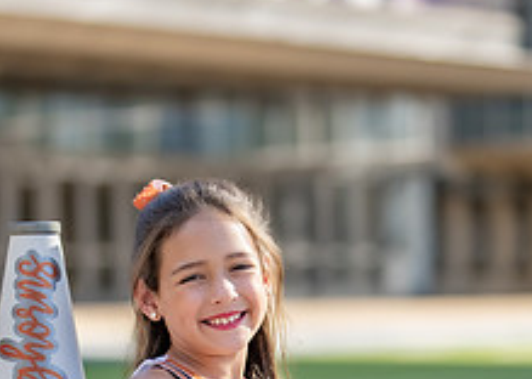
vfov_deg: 8.4
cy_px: 490
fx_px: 2551
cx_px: 296
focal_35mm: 169
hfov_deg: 11.9
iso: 100
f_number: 1.2
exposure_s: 1/3200
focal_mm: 50
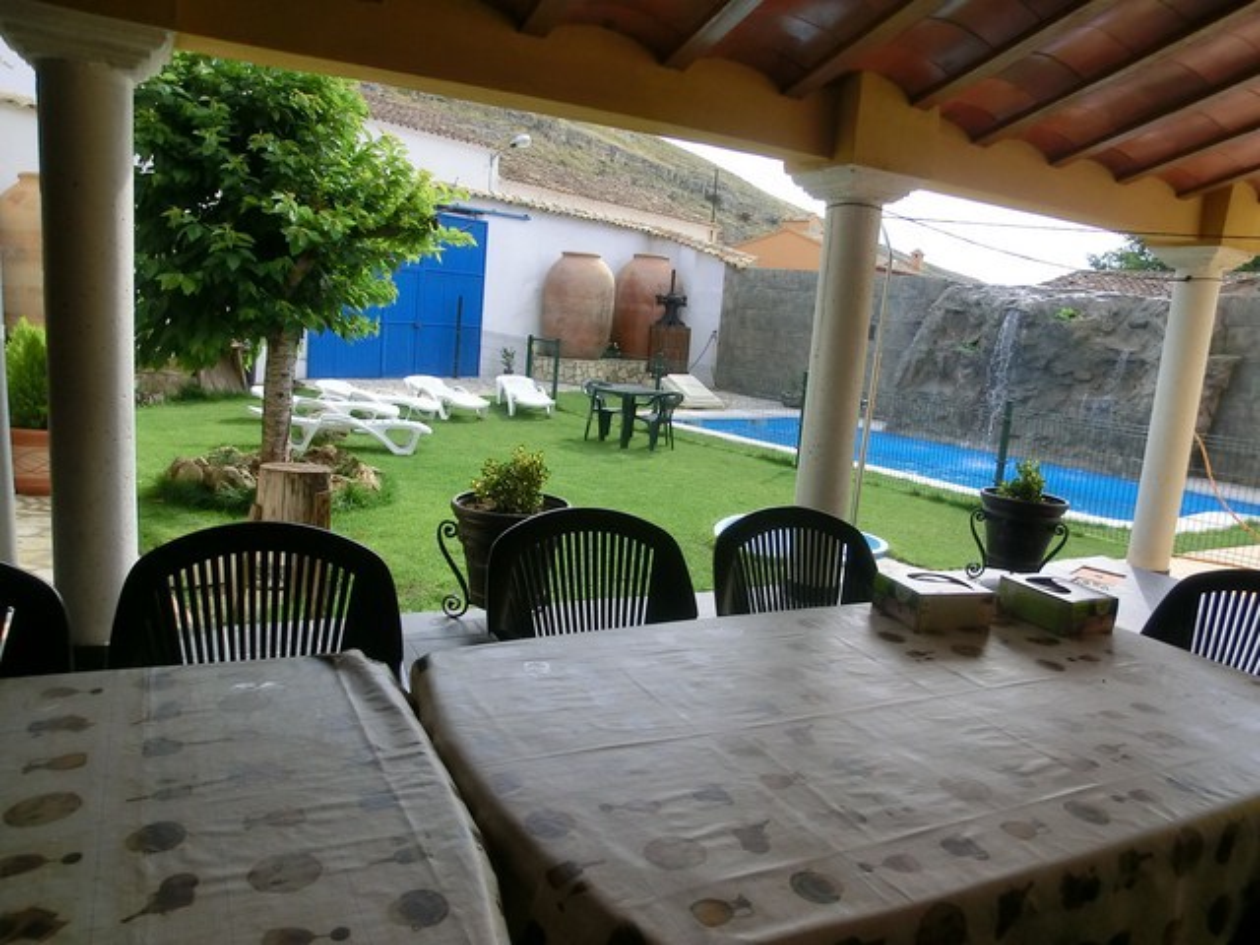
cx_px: 630
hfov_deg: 71.6
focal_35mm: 24
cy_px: 472
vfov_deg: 56.8
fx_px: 874
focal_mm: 4.24
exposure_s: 1/500
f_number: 3
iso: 80
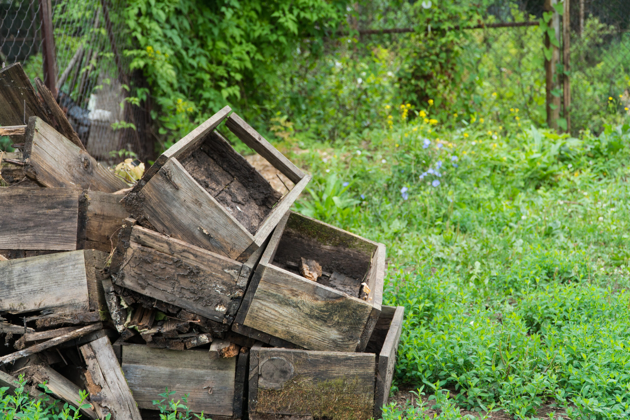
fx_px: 945
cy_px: 210
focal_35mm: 54
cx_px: 315
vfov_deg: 25.1
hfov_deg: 36.9
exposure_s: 1/200
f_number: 4.5
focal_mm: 36
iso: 200
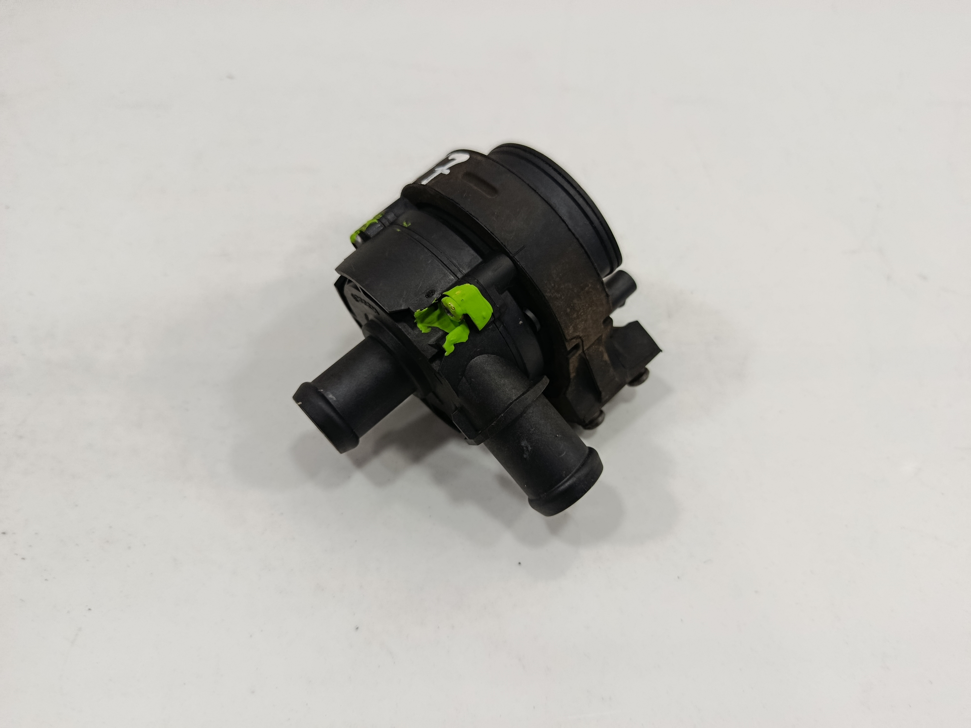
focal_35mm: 24
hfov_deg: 71.6
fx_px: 673
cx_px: 486
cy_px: 364
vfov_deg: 56.8
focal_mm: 5.24
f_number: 1.7
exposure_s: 1/100
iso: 909
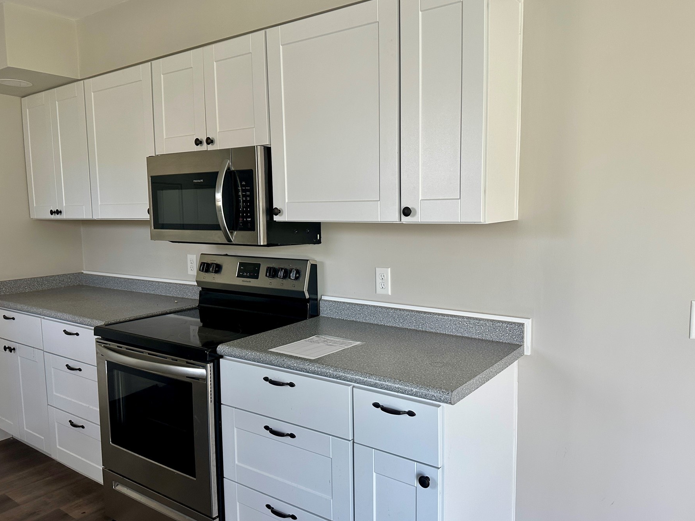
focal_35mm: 26
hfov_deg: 67.3
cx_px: 350
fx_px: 522
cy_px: 269
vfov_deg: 53.1
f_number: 1.78
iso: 160
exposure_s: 1/121
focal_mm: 6.86
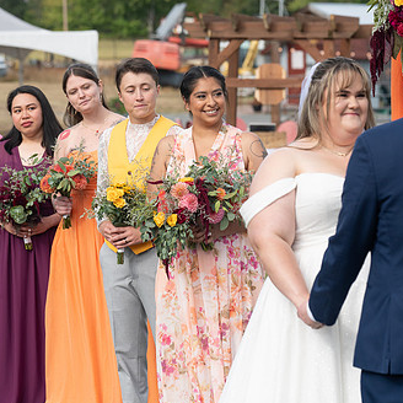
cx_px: 195
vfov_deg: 12.0
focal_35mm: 146
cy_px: 168
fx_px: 1923
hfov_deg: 12.0
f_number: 4.5
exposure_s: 1/1250
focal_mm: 97
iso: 400
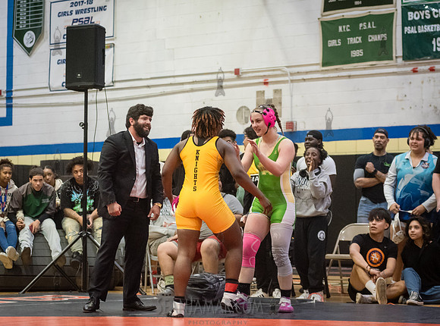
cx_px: 224
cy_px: 144
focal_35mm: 109
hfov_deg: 18.1
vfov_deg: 13.5
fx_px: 1378
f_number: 3.5
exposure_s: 1/400
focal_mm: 86
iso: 8000
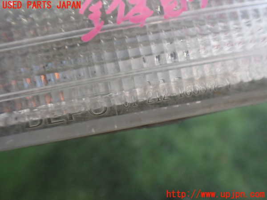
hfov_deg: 60.0
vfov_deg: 46.8
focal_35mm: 30
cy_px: 100
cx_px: 134
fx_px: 231
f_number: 2.3
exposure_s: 1/125
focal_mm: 5.4
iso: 640
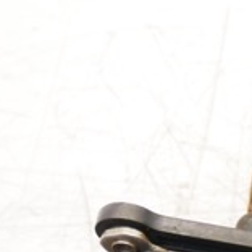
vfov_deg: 15.3
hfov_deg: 14.9
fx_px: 898
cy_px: 319
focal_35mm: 109
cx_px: 368
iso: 640
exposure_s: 1/60
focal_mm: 15
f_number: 3.8
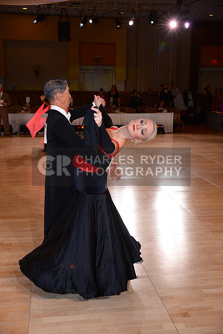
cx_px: 112
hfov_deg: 28.1
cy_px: 167
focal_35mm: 48
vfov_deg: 41.1
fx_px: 446
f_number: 7.1
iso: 2000
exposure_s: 1/250
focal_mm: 48
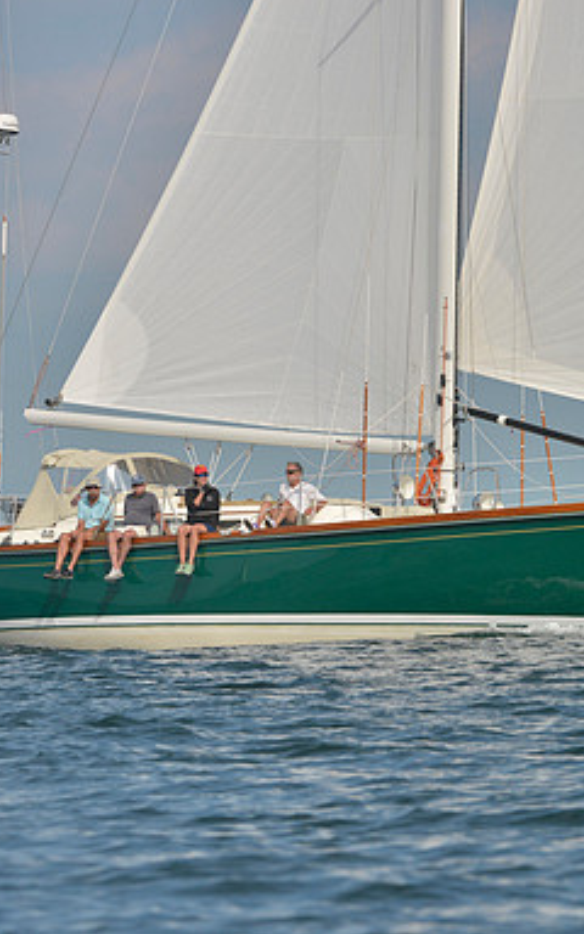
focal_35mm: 431
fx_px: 10976
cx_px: 414
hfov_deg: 3.0
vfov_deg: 4.9
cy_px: 466
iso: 280
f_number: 8
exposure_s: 1/1600
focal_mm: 280
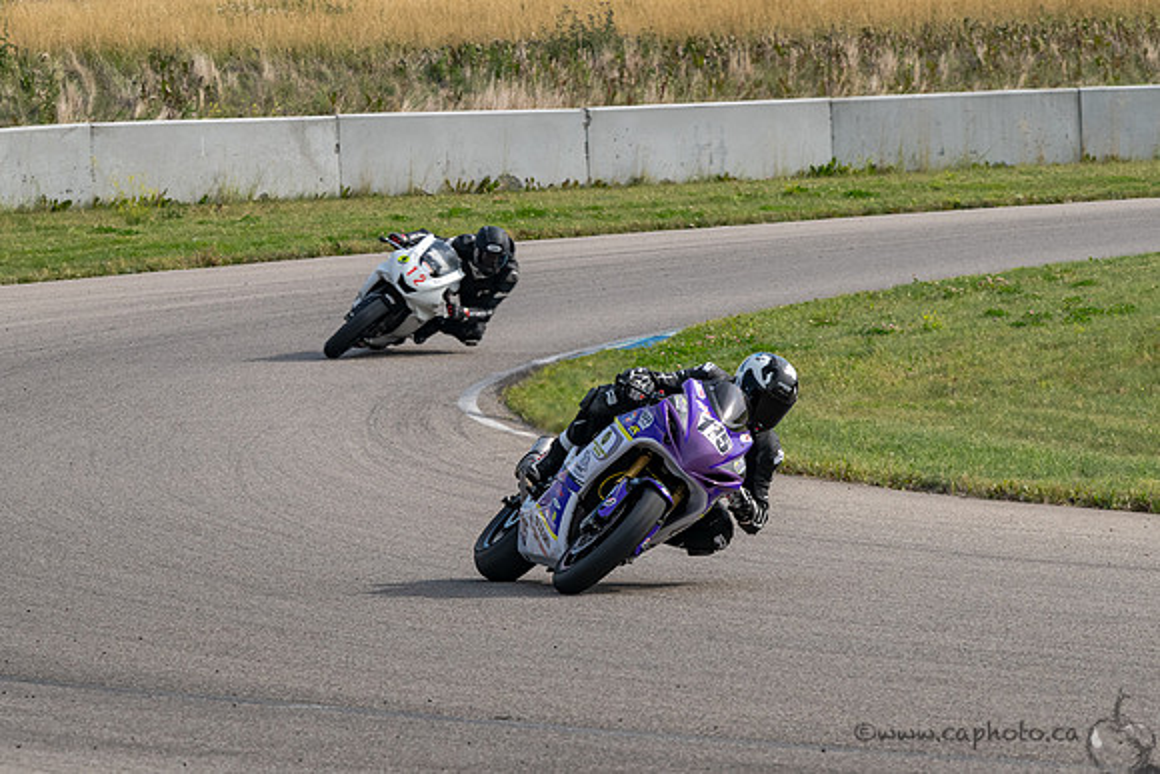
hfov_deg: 6.3
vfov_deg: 4.2
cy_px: 437
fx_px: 10547
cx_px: 605
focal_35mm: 327
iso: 500
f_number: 11
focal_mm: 220
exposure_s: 1/800
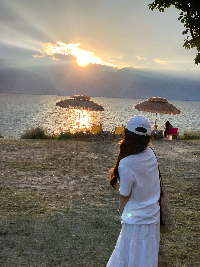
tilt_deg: -9.8
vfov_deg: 36.8
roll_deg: -1.5
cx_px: 100
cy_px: 134
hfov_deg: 28.0
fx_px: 401
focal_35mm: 52
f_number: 2.4
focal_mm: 6
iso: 16
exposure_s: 1/347
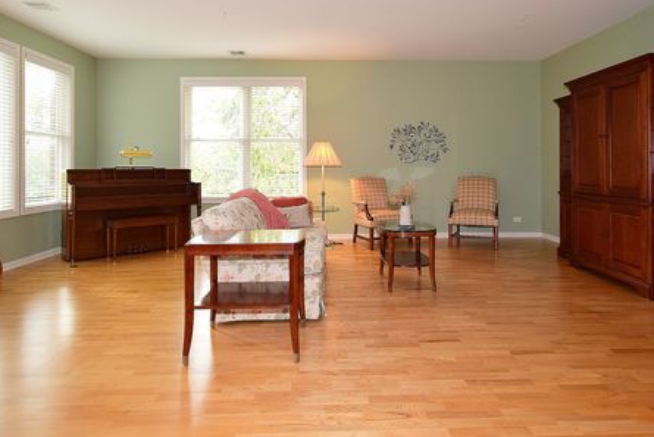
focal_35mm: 24
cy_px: 164
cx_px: 348
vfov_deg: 53.1
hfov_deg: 74.3
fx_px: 431
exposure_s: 1/60
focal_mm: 11
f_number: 7.1
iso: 1000
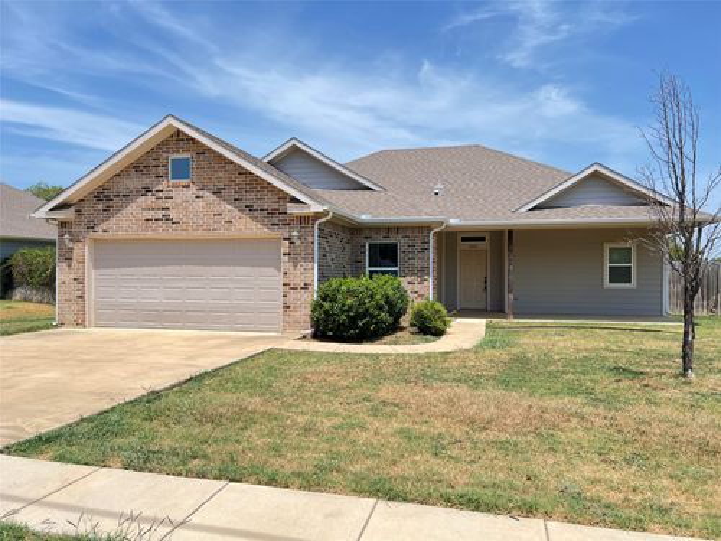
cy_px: 270
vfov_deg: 53.1
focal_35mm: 26
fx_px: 542
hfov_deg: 67.3
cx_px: 360
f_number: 1.5
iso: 50
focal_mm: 5.7
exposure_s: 1/1431
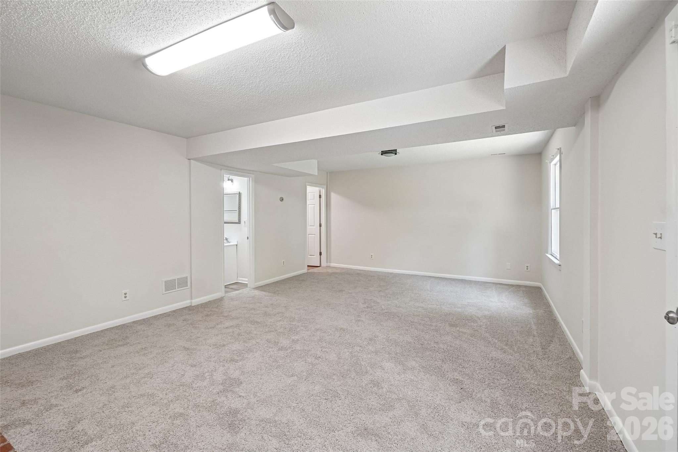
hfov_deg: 100.4
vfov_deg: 77.3
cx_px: 339
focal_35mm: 15
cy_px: 226
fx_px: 282
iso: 400
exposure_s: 1/13
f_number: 8
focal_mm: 10
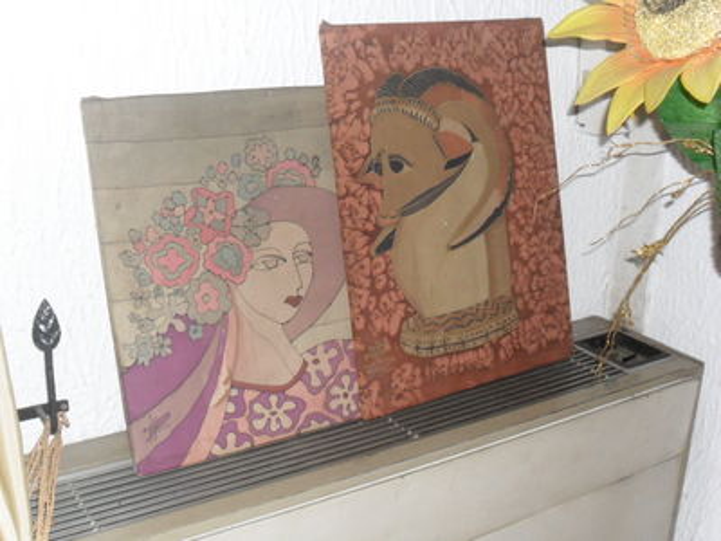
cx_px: 360
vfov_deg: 32.9
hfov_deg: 42.9
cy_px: 270
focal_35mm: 44
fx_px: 916
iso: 400
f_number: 4.5
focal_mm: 7.8
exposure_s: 1/45
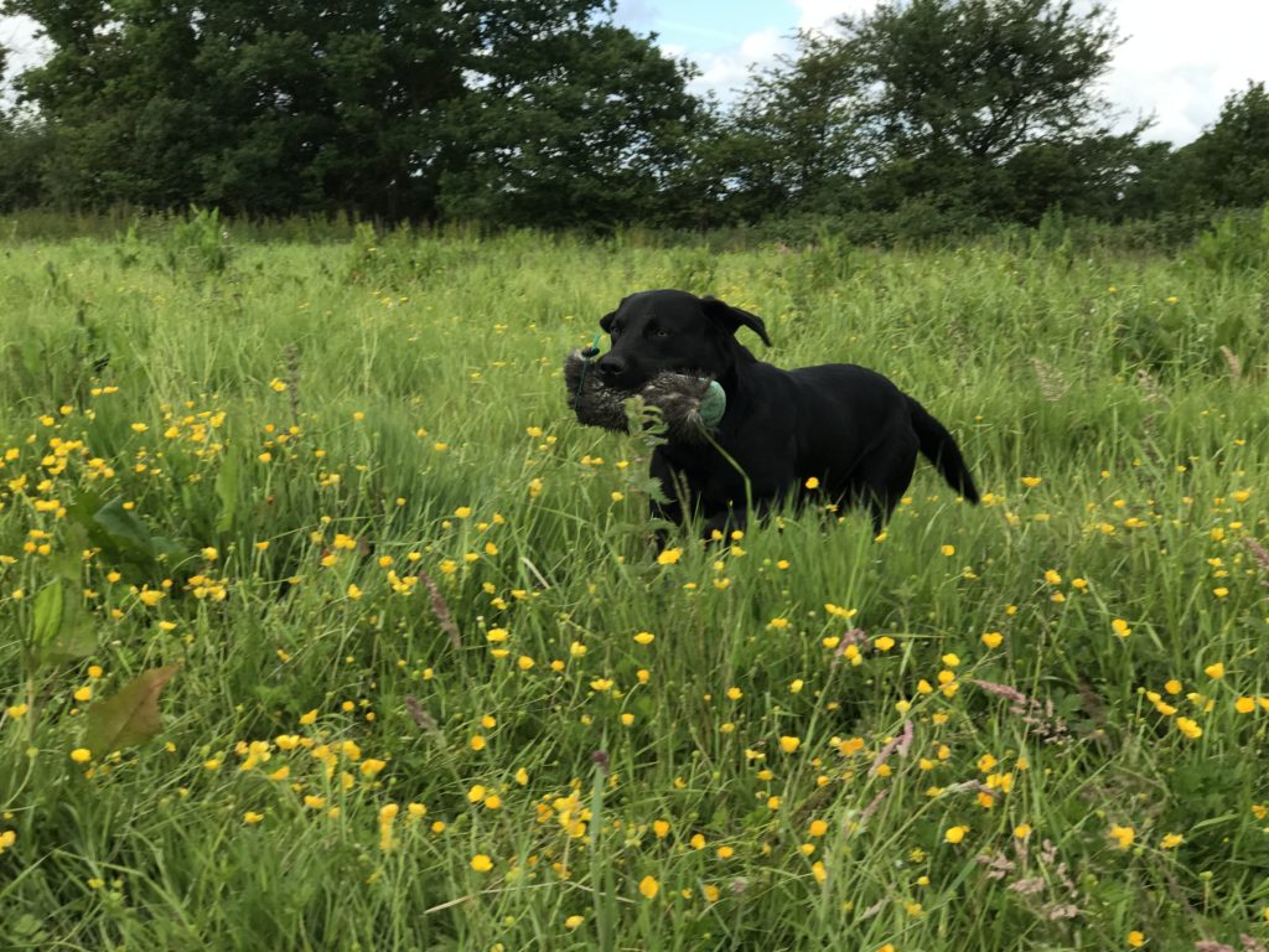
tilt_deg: -7.3
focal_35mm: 57
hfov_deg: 33.8
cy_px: 476
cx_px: 634
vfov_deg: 25.7
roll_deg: -1.8
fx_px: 2090
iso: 20
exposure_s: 1/297
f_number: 2.8
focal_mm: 6.6
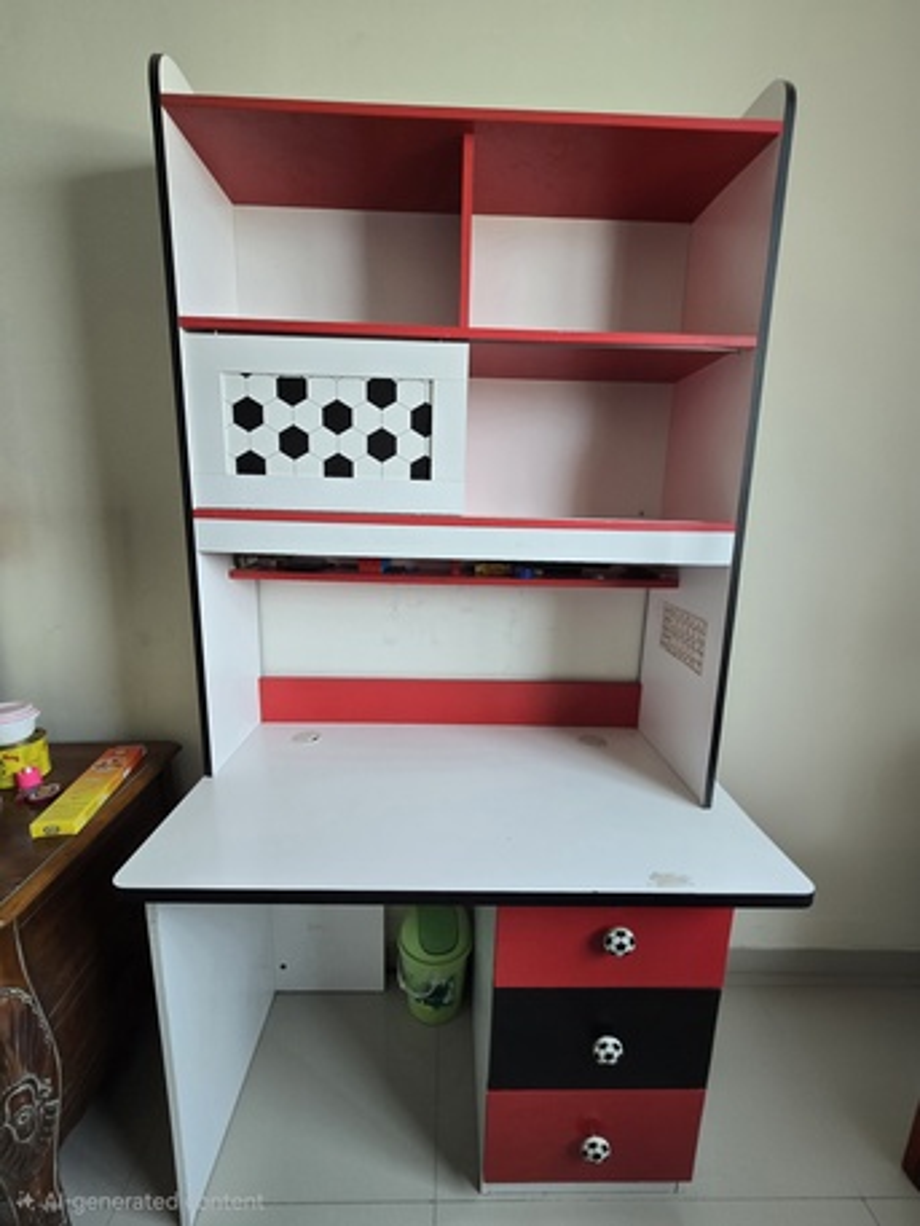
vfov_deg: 106.2
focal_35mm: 13
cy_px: 613
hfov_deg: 89.9
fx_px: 460
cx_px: 460
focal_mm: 2.2
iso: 80
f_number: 2.2
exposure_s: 1/50.3
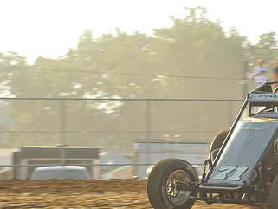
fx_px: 2442
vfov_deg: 4.9
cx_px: 236
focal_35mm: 304
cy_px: 166
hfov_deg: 6.5
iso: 400
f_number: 9
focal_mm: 175
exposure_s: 1/320
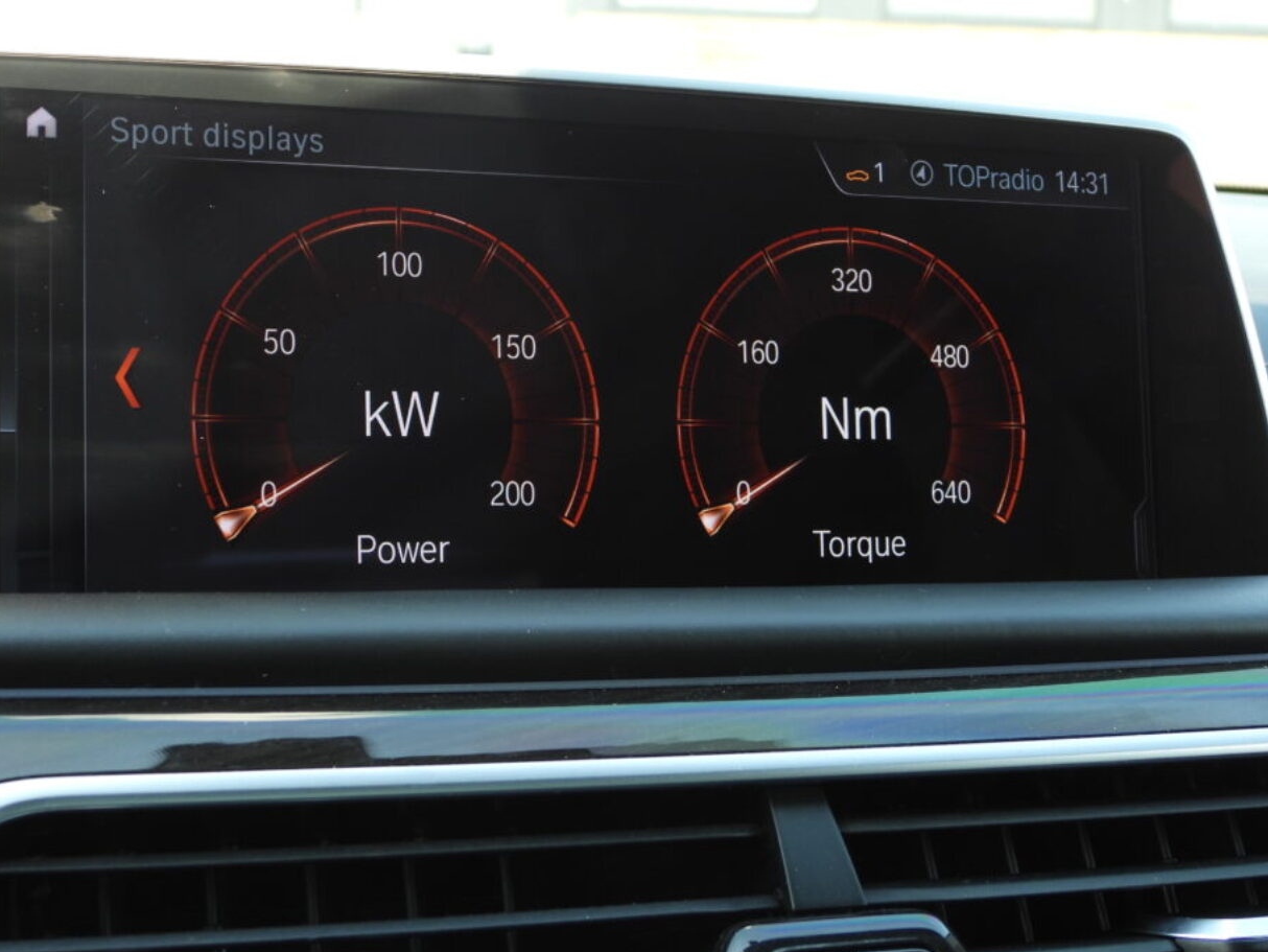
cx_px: 550
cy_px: 361
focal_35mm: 66
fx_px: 2418
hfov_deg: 29.4
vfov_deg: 22.2
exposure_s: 1/60
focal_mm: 9
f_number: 3.2
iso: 100
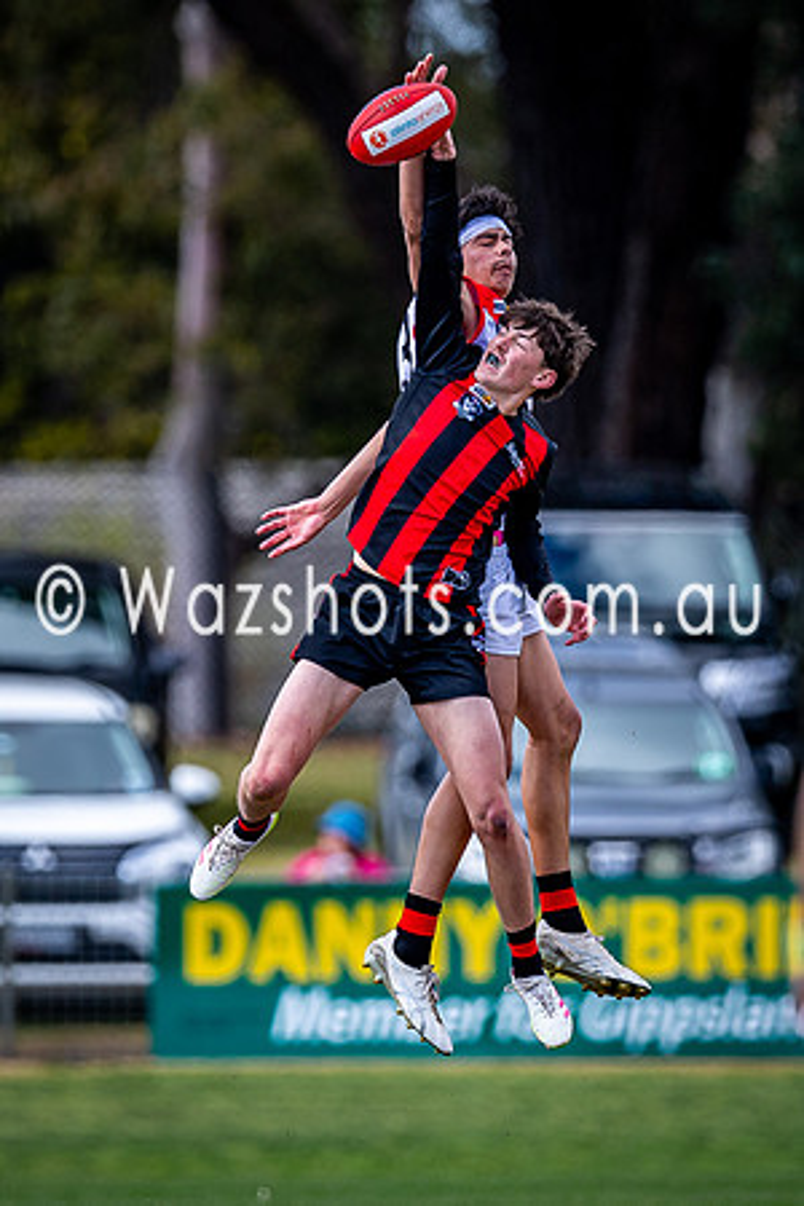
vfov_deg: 2.0
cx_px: 471
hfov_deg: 1.3
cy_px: 590
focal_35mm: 1024
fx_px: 34290
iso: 280
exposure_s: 1/1600
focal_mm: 500
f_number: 4
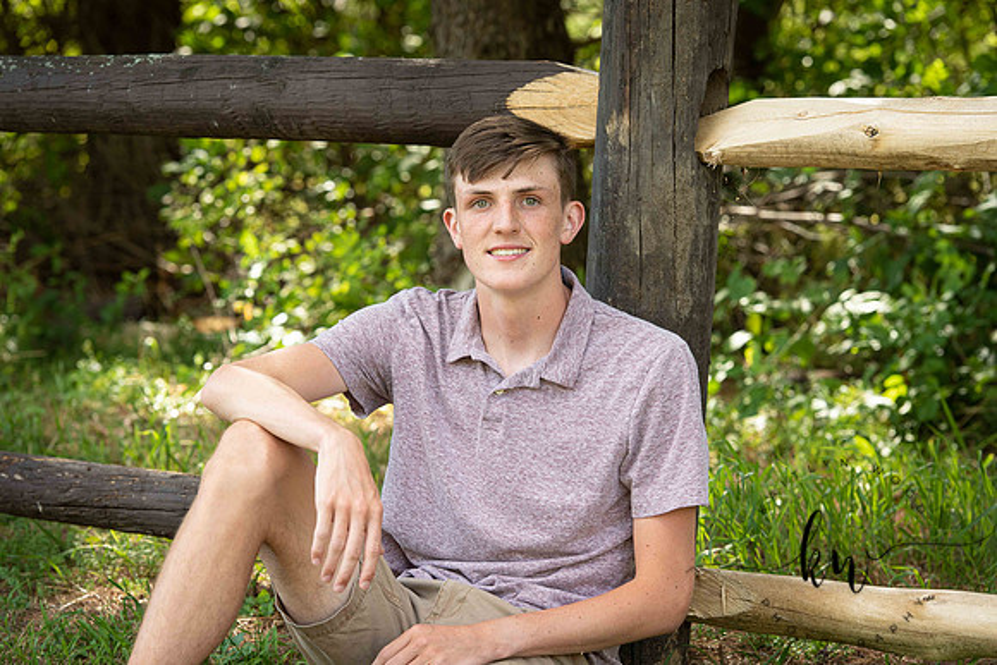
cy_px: 332
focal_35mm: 125
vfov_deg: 11.0
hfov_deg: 16.4
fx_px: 3462
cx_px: 498
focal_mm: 125
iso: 400
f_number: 5.6
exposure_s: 1/200
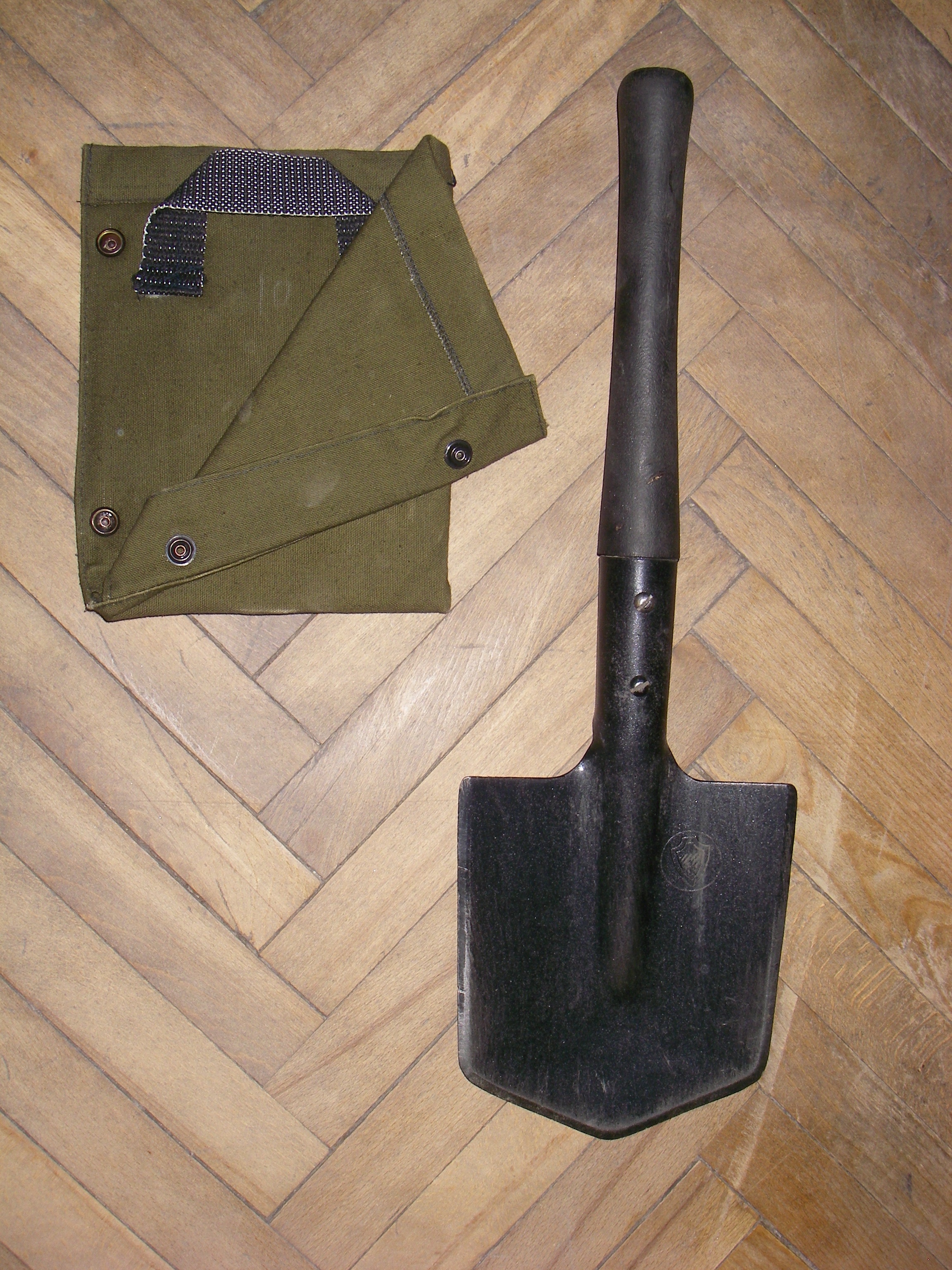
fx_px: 1393
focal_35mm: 38
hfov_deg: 37.7
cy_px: 635
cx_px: 476
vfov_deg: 49.0
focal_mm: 6.3
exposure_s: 1/40
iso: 64
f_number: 6.6
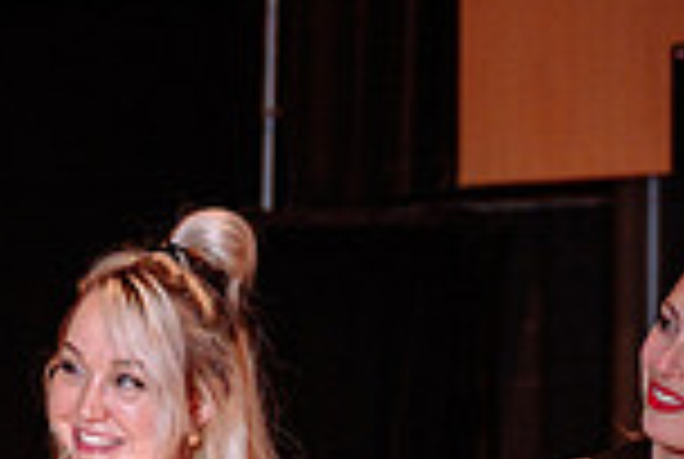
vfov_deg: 6.1
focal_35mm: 224
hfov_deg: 9.1
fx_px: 4264
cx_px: 28
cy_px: 642
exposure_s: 1/160
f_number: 3.2
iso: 1000
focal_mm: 47
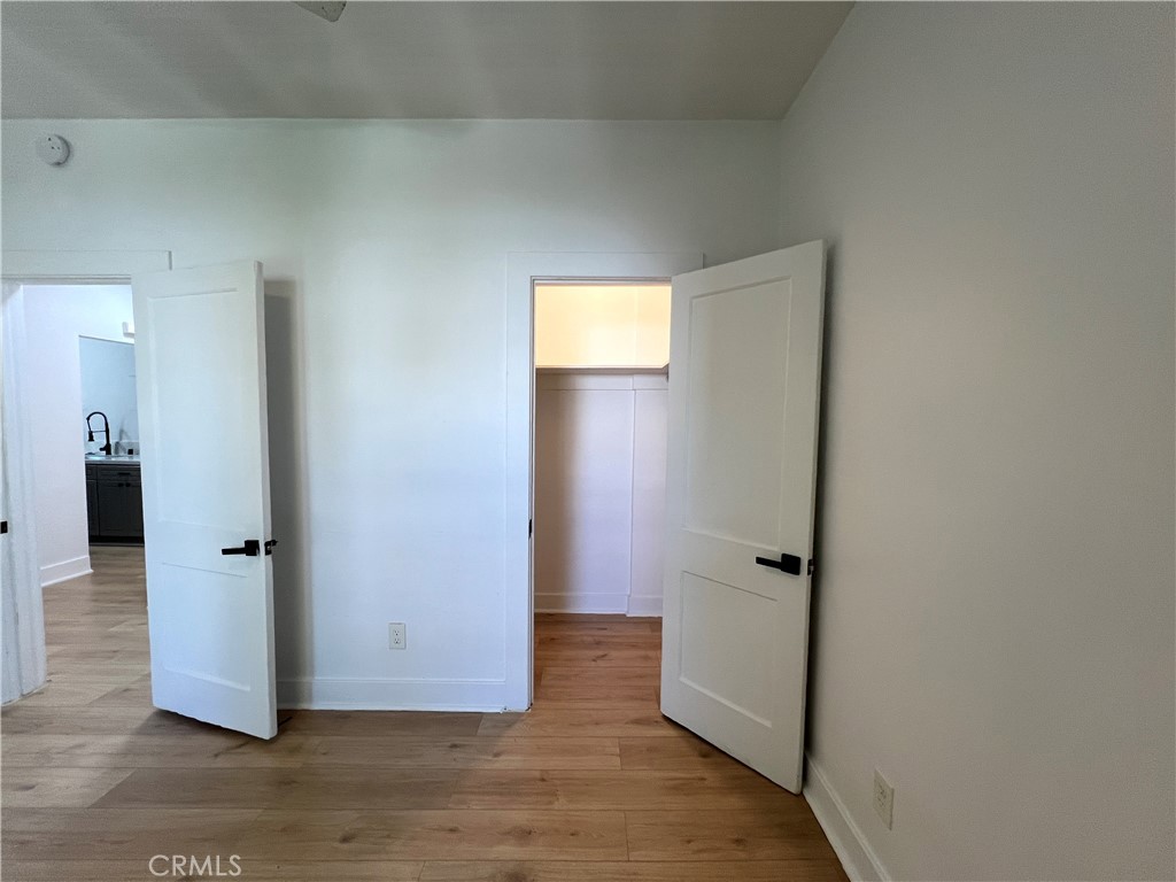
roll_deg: -0.8
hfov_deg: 106.2
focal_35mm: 13
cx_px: 588
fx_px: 442
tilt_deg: -2.5
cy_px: 441
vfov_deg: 89.9
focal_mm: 1.57
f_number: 1.8
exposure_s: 1/120
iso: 125
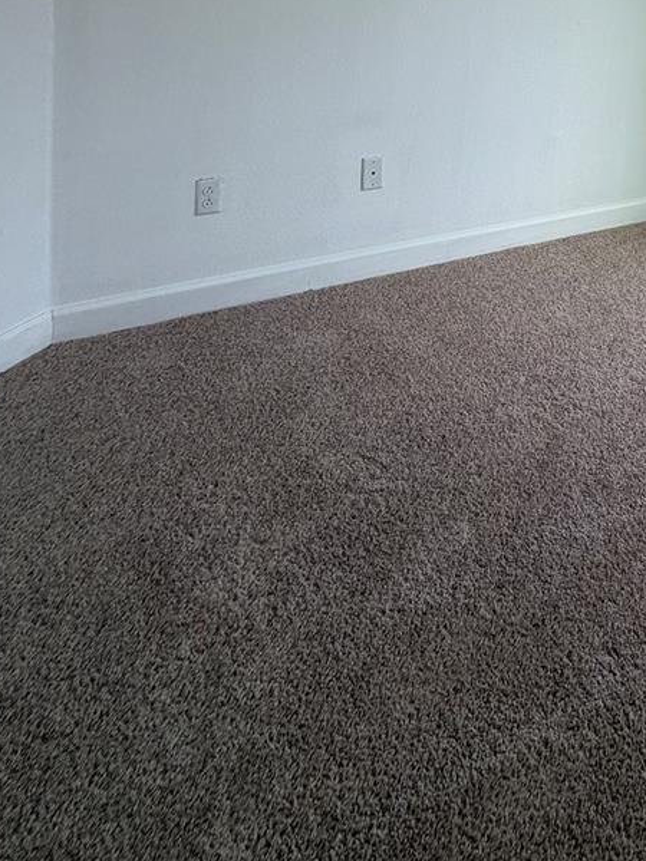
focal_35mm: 28
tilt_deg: -3.4
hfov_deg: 44.3
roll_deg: -3.0
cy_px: 1
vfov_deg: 51.1
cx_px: 606
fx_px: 697
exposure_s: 1/126
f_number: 2.2
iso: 50
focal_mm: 2.22
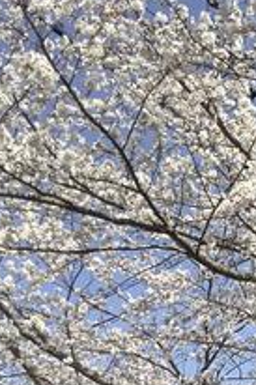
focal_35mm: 94
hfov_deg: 13.5
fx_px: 1004
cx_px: 411
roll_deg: +5.9
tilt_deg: +13.1
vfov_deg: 21.0
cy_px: 381
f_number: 2.4
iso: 25
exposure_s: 1/1148
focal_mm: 3.3
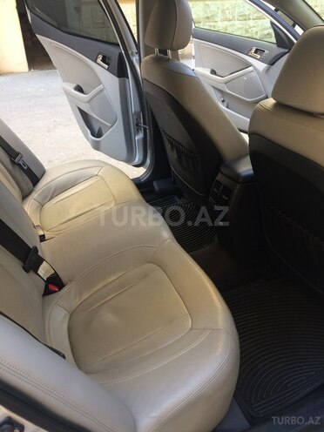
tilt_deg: -31.4
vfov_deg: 61.7
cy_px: 216
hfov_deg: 48.2
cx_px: 162
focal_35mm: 29
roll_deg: +2.7
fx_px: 362
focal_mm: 4.15
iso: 40
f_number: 2.2
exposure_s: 1/50
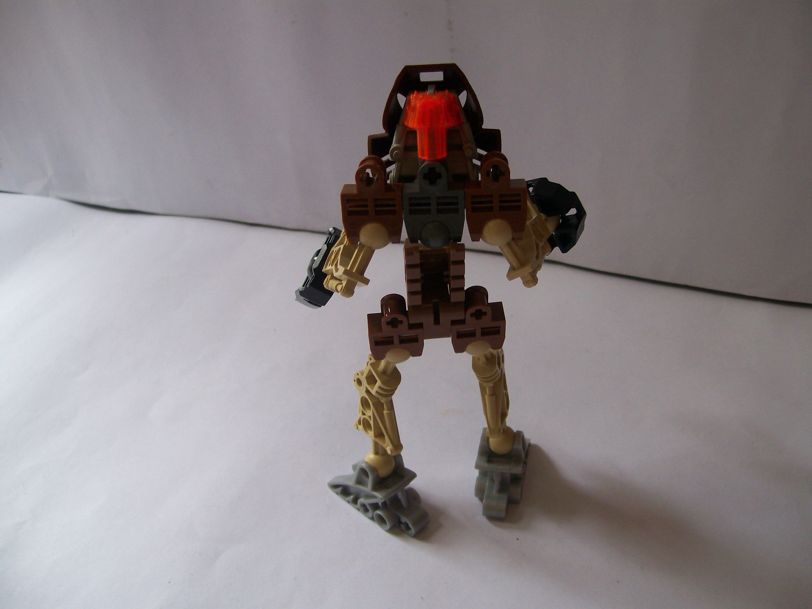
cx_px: 406
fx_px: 844
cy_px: 304
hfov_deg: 51.4
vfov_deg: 39.7
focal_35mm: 36
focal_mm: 6
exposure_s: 1/98.5
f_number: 2.7
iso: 80
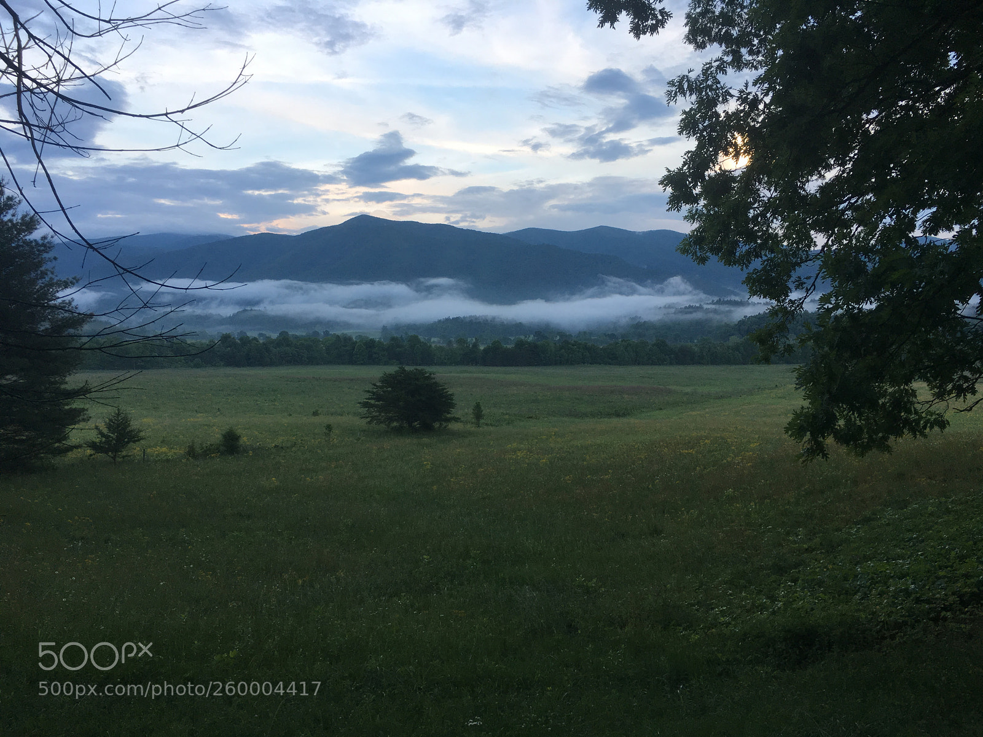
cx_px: 492
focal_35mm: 29
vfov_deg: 48.2
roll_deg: -1.4
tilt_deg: -3.1
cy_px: 368
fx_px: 824
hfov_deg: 61.7
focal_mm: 4.15
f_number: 2.2
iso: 40
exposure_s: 1/120
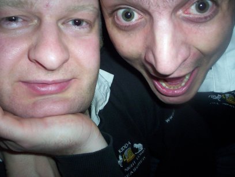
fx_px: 259
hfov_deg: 48.9
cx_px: 118
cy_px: 88
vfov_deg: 37.9
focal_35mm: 38
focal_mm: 4.99
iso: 140
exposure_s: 1/60
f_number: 4.5
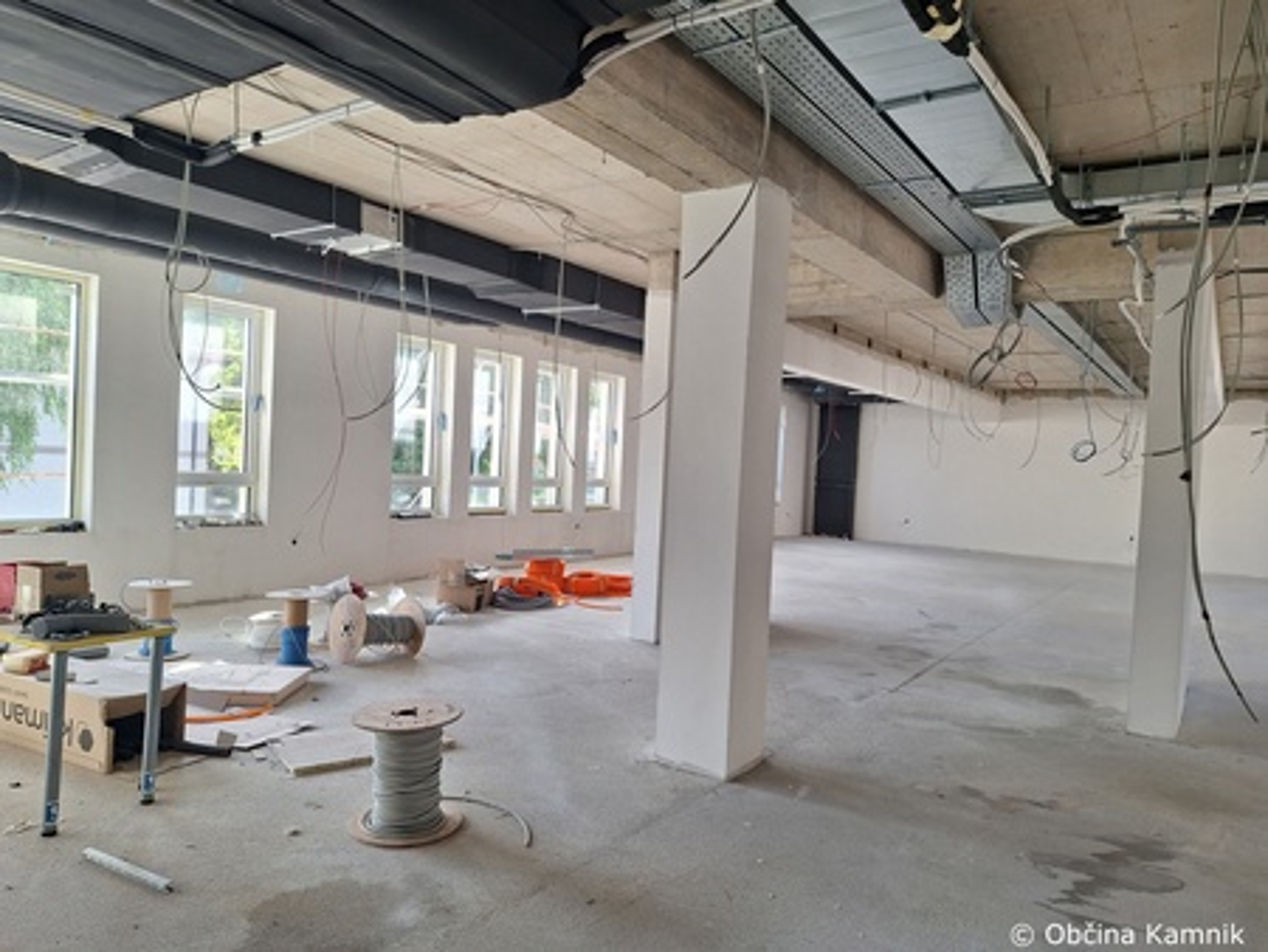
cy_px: 476
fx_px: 843
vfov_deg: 58.9
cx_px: 634
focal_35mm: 23
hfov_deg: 73.9
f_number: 1.8
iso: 50
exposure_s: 1/100
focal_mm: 5.54
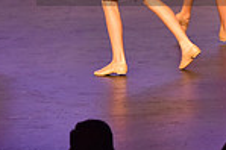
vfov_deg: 2.9
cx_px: 202
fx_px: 2935
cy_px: -34
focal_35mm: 468
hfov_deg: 4.4
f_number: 4.5
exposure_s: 1/250
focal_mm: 120
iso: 2000
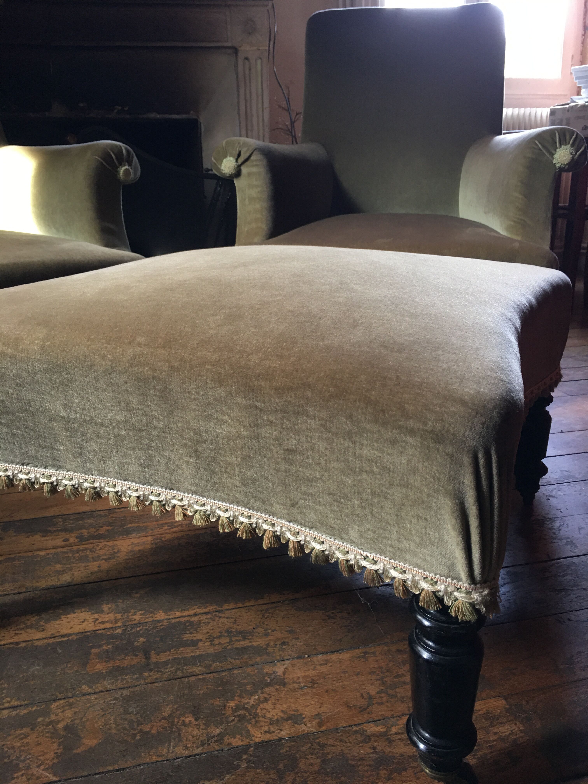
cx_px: 294
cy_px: 392
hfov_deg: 48.2
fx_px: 657
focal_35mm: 29
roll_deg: +1.5
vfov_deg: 61.7
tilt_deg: -15.6
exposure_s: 1/17
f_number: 2.2
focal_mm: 4.15
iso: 40
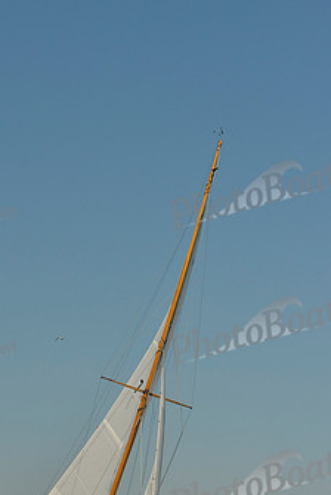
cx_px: 94
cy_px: 426
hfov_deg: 9.3
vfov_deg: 13.8
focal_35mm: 147
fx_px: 2023
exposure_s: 1/800
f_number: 9
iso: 280
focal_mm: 85
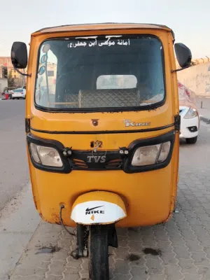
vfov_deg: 39.7
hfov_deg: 30.3
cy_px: 140
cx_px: 105
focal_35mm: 48
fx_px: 388
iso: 100
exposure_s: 1/132
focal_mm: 5.25
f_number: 1.75
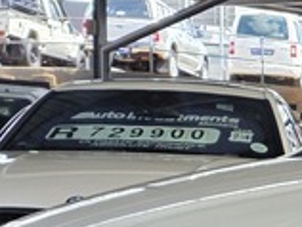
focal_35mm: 149
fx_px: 1302
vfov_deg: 9.8
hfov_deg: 12.3
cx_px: 512
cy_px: 305
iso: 32
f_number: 1.7
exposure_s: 1/359
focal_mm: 6.25
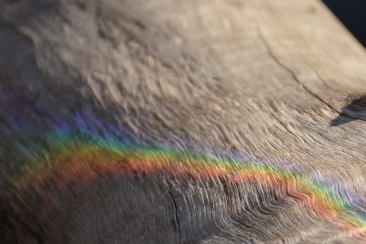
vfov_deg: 3.3
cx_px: 274
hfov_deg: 5.0
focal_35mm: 416
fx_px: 4227
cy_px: 190
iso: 360
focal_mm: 140
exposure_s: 1/500
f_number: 5.6
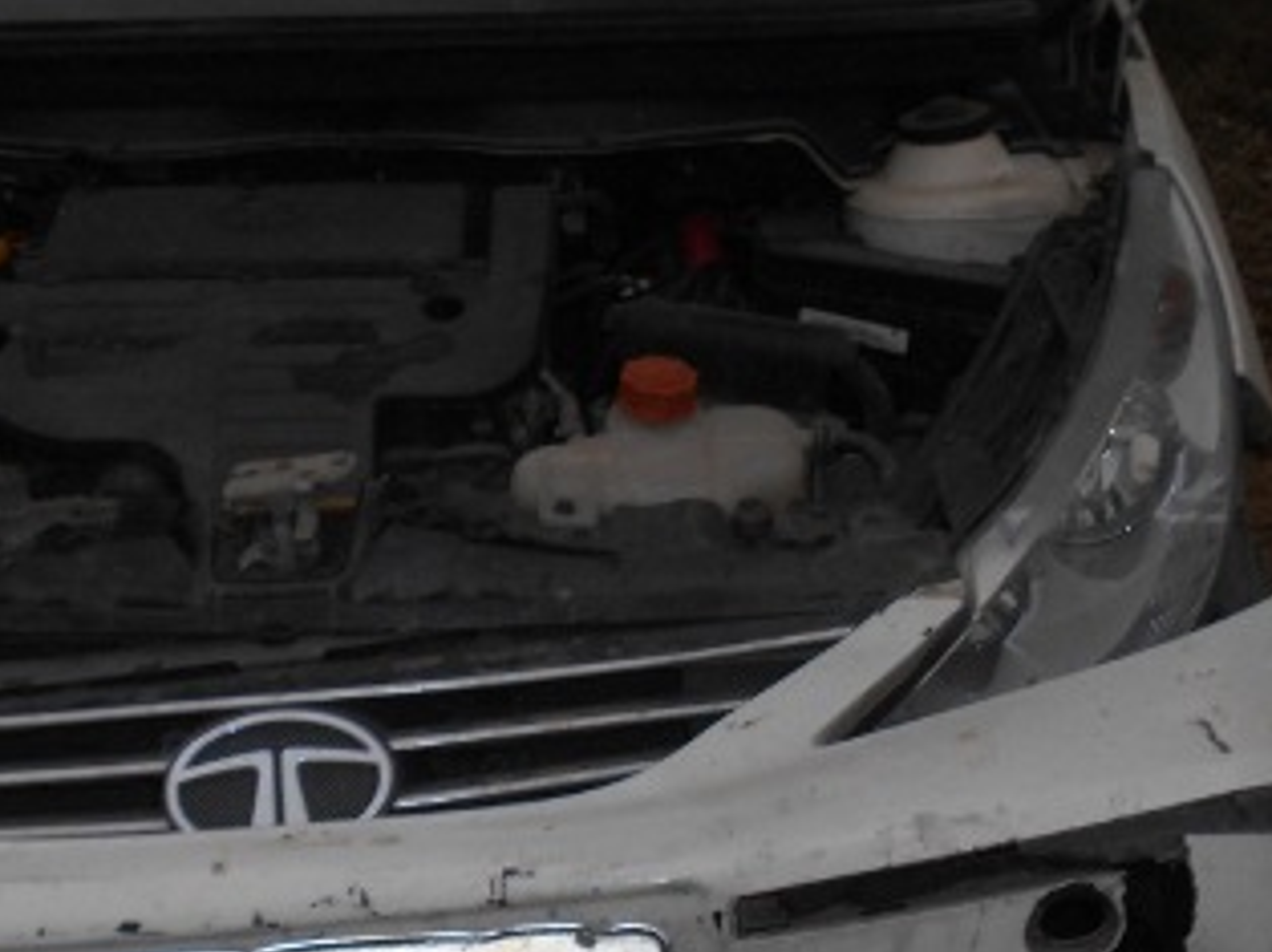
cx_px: 502
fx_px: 1946
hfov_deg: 36.1
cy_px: 668
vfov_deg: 27.2
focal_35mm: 53
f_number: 3.2
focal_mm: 4.6
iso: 80
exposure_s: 1/30
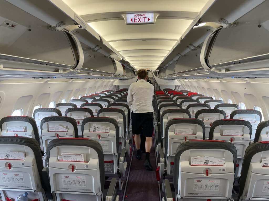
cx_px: 134
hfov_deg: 67.3
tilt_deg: -4.7
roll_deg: +1.0
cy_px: 100
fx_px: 202
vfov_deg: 53.1
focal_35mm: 26
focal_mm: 4.2
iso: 100
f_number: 1.6
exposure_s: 1/100
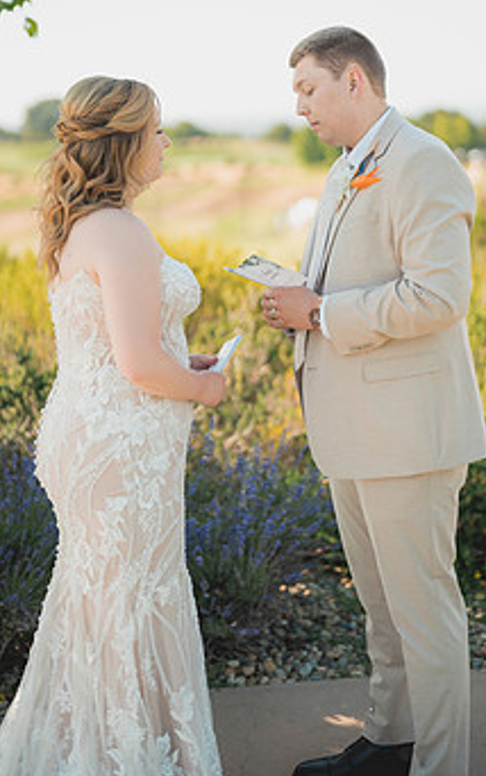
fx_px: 1419
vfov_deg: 30.4
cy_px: 275
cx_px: 261
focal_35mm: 67
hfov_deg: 19.4
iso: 50
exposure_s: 1/1600
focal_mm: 50
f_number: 1.2
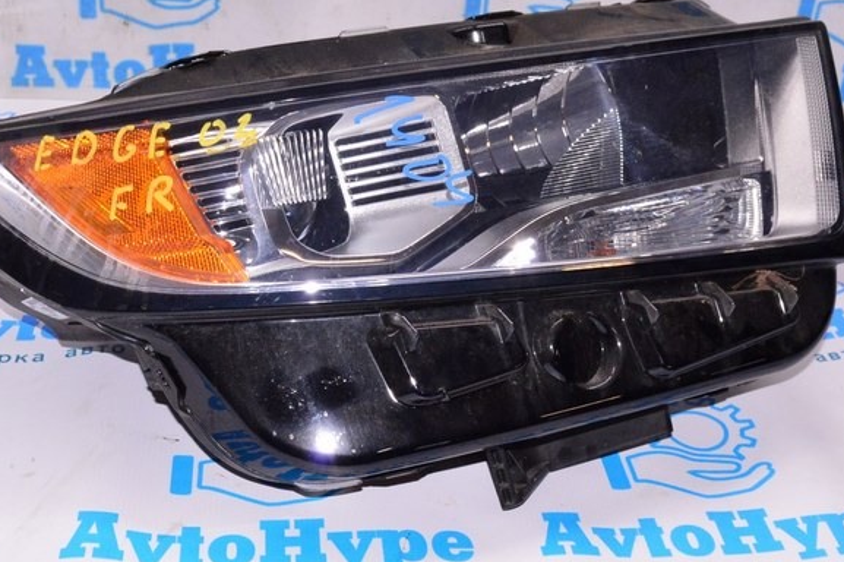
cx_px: 421
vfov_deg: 24.2
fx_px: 1309
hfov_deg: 35.7
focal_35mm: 56
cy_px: 217
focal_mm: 21
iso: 1600
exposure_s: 1/125
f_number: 8
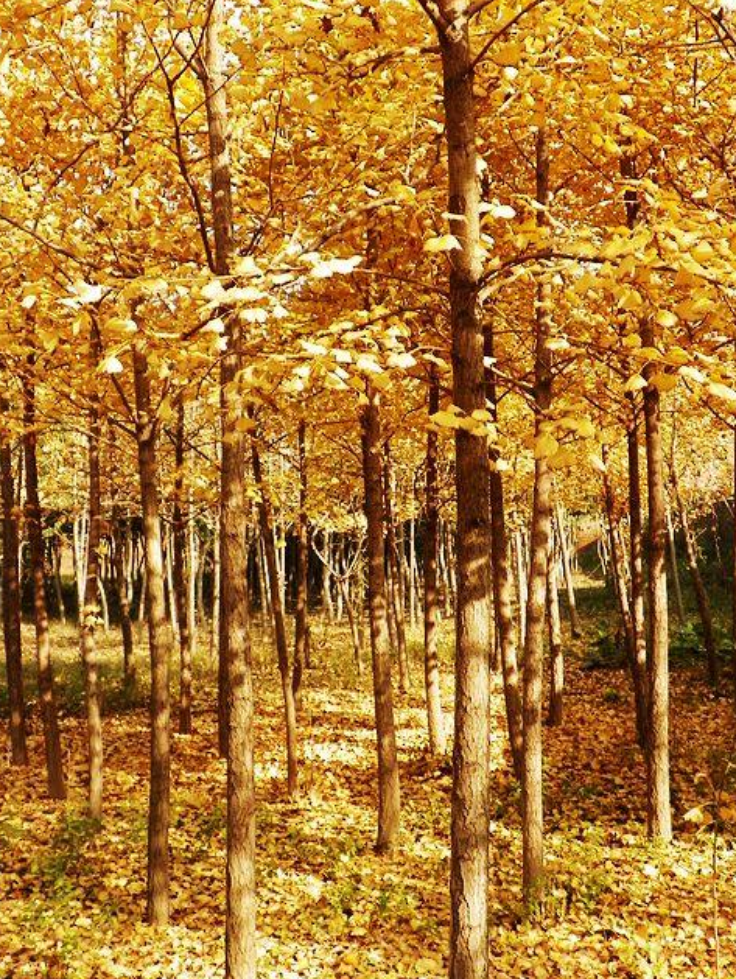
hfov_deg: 28.0
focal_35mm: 52
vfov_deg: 36.7
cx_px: 419
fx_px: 1472
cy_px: 406
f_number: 3.2
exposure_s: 1/200
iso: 100
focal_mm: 7.3
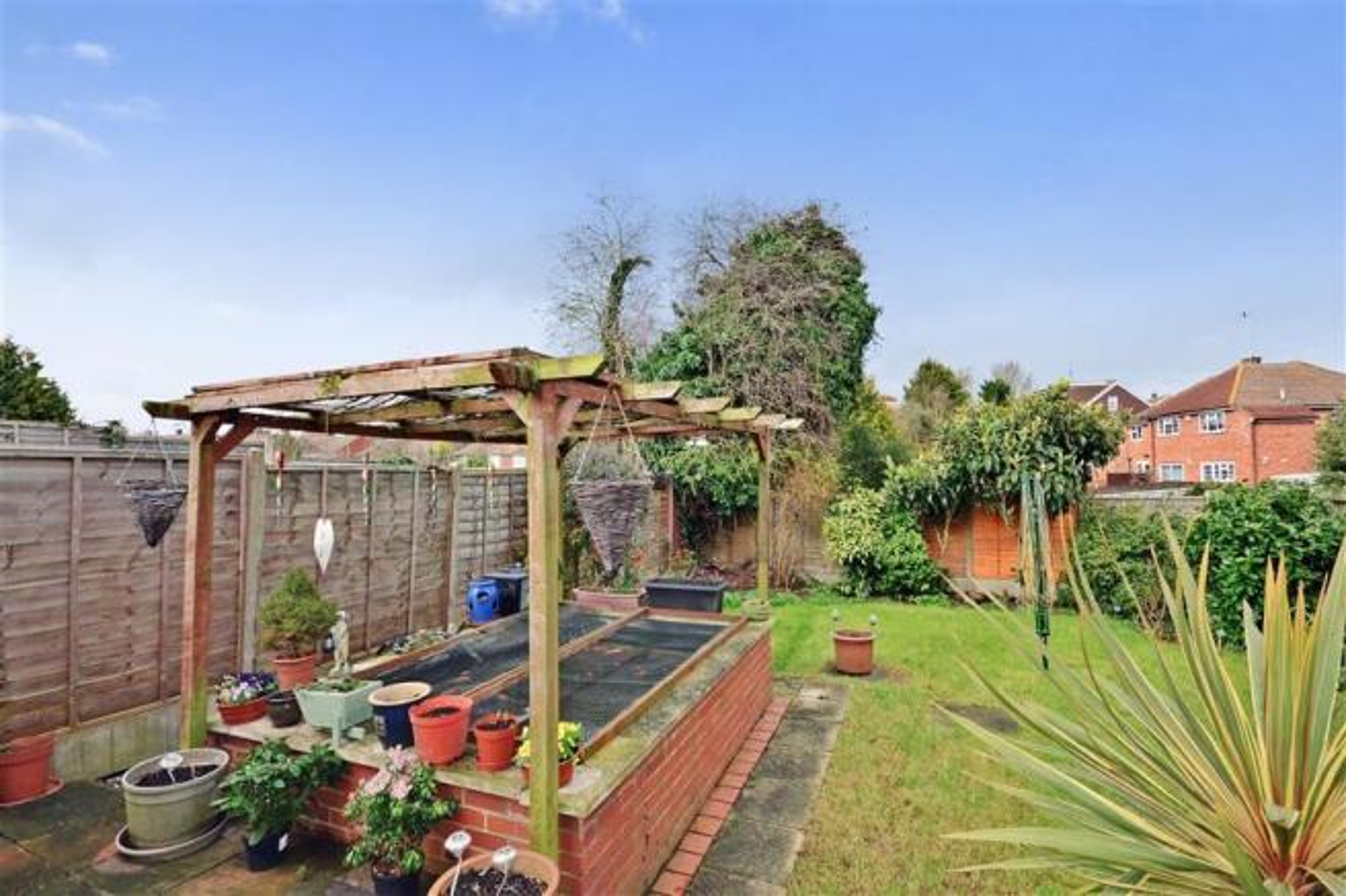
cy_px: 448
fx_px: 561
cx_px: 673
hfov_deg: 100.4
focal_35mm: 15
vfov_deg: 77.3
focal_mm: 10
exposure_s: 1/125
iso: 400
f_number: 9
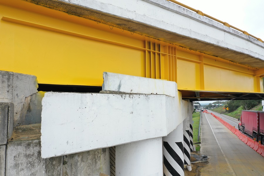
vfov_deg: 46.4
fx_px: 205
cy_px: 88
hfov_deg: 65.5
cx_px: 132
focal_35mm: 28
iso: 100
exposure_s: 1/120
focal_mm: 10.26
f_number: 4.5
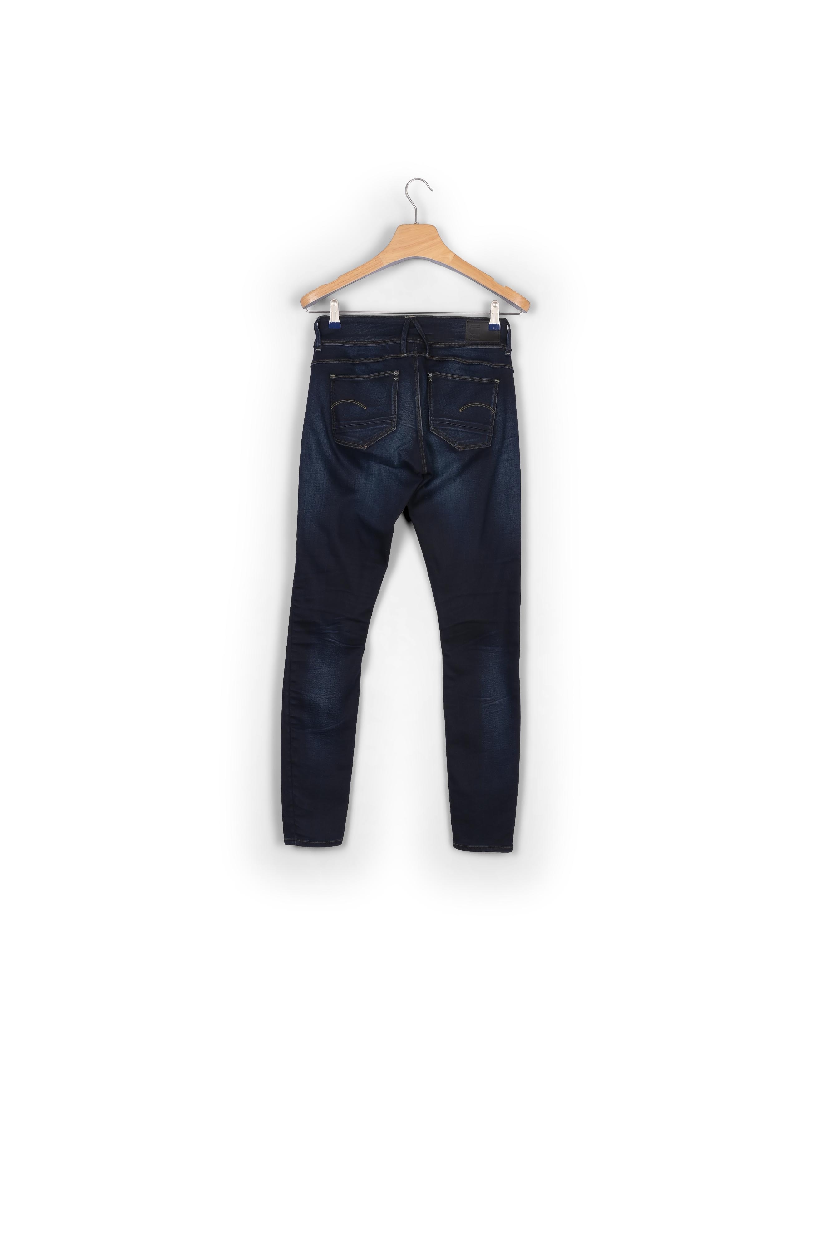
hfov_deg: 35.0
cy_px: 624
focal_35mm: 38
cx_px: 416
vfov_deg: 50.7
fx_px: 1317
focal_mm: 38
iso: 100
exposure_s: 1/125
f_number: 13
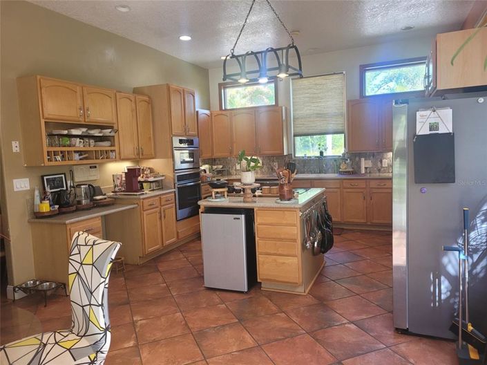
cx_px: 244
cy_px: 182
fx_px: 366
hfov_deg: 67.3
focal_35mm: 26
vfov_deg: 53.0
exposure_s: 1/120
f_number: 1.8
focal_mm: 5.4
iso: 160
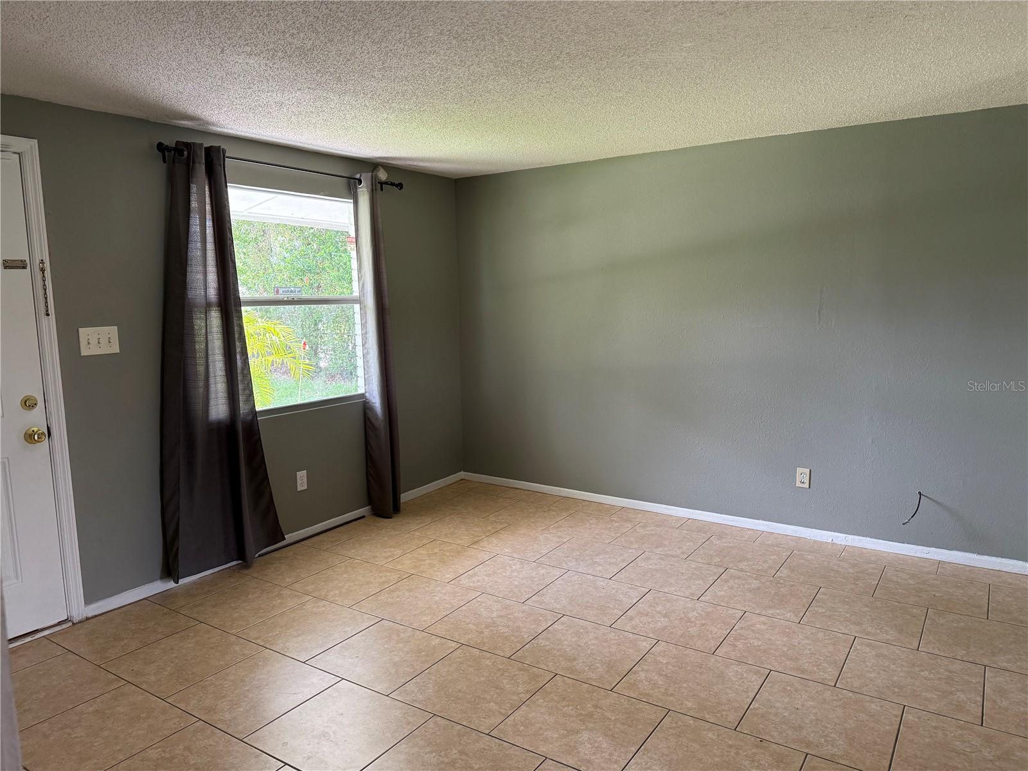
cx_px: 514
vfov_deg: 56.8
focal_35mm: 24
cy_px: 386
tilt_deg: -7.5
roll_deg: +0.3
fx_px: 713
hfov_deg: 71.6
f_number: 1.78
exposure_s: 1/137
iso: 200
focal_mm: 6.76
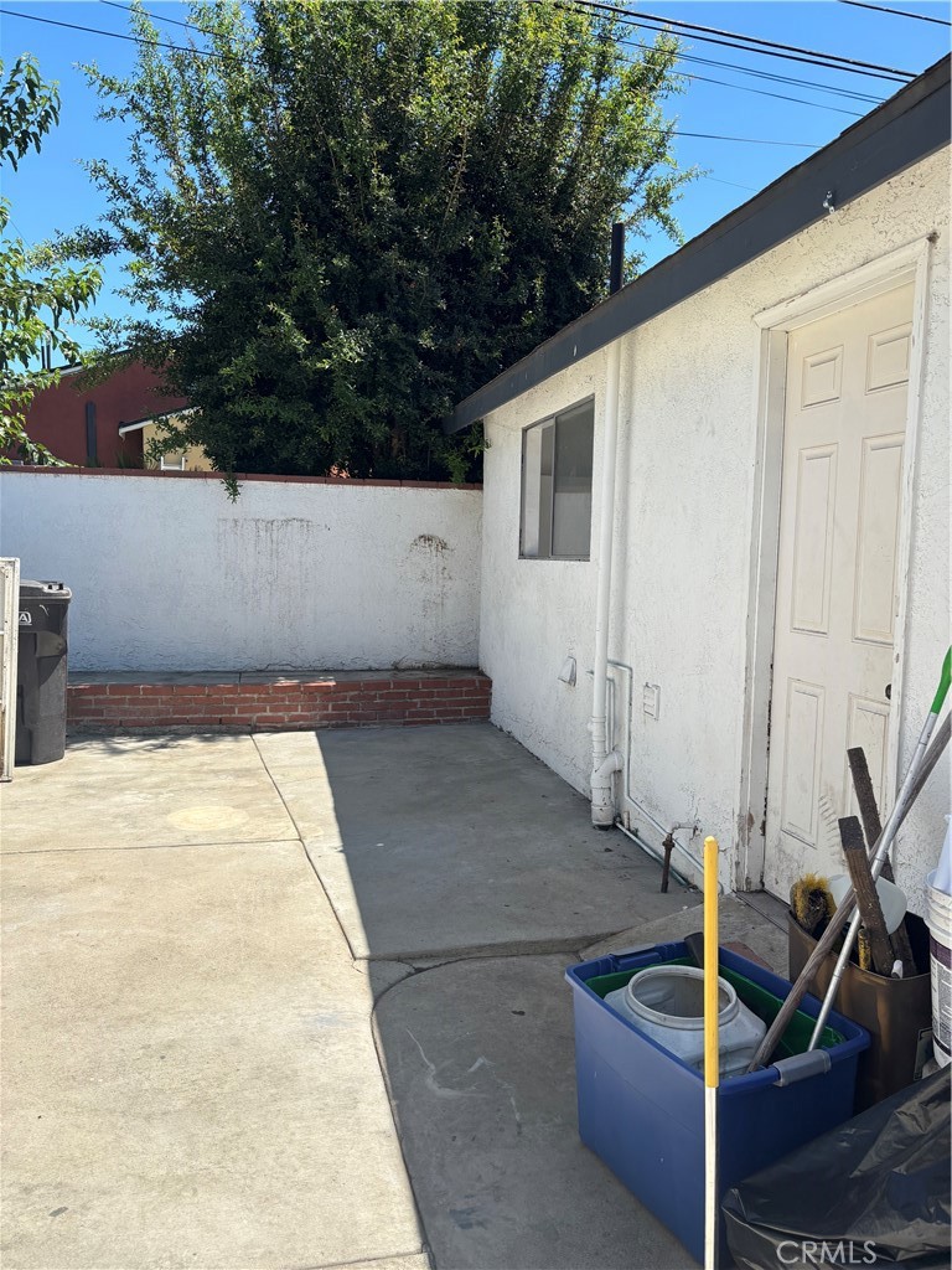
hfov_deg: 53.1
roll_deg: -2.9
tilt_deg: -6.4
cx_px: 476
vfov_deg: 67.3
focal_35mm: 26
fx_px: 953
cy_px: 635
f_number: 1.6
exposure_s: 1/2342
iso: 50
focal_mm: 5.96
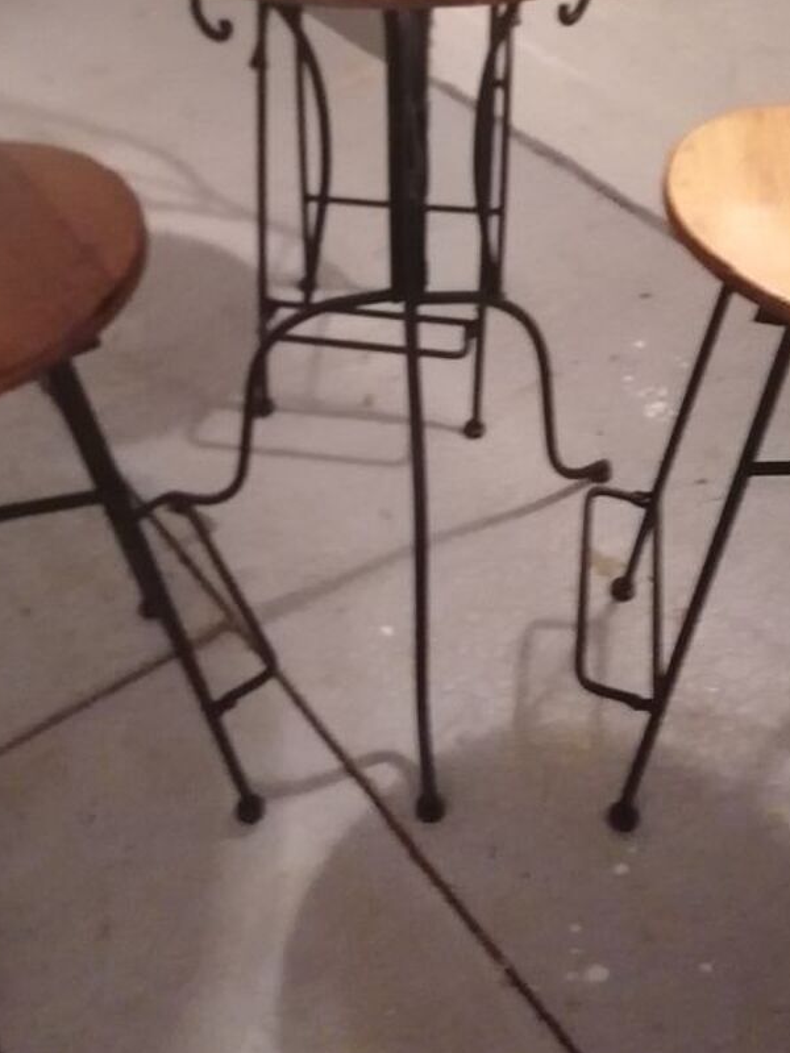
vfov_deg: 41.2
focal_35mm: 45
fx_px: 1369
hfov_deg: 32.2
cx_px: 352
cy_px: 302
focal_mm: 4.75
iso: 2000
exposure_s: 1/14.3
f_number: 1.8
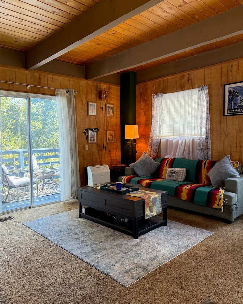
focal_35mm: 26
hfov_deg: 54.9
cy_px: 153
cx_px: 125
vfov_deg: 66.0
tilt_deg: -4.2
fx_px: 234
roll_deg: +1.4
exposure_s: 1/60
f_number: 1.78
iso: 160
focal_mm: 6.76
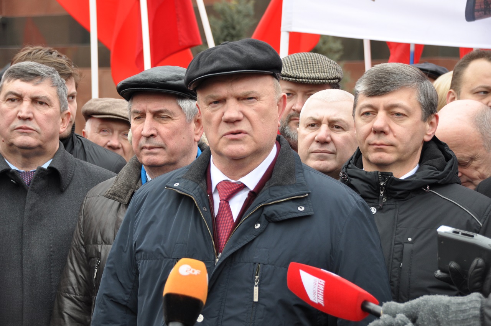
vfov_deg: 14.7
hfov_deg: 21.9
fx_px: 1267
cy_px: 163
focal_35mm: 93
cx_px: 246
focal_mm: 62
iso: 280
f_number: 5.6
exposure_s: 1/125
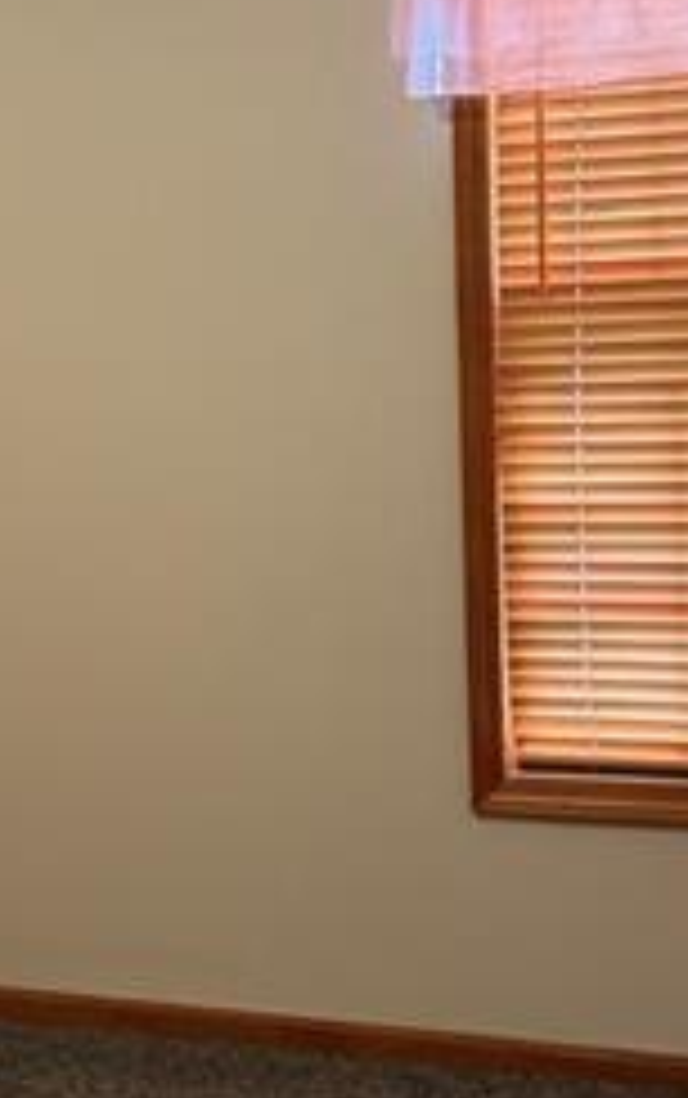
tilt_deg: -6.1
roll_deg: +2.4
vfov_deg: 25.8
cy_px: 504
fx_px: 2394
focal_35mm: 80
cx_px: 22
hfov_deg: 16.1
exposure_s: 1/120
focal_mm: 6.76
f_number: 1.78
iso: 200
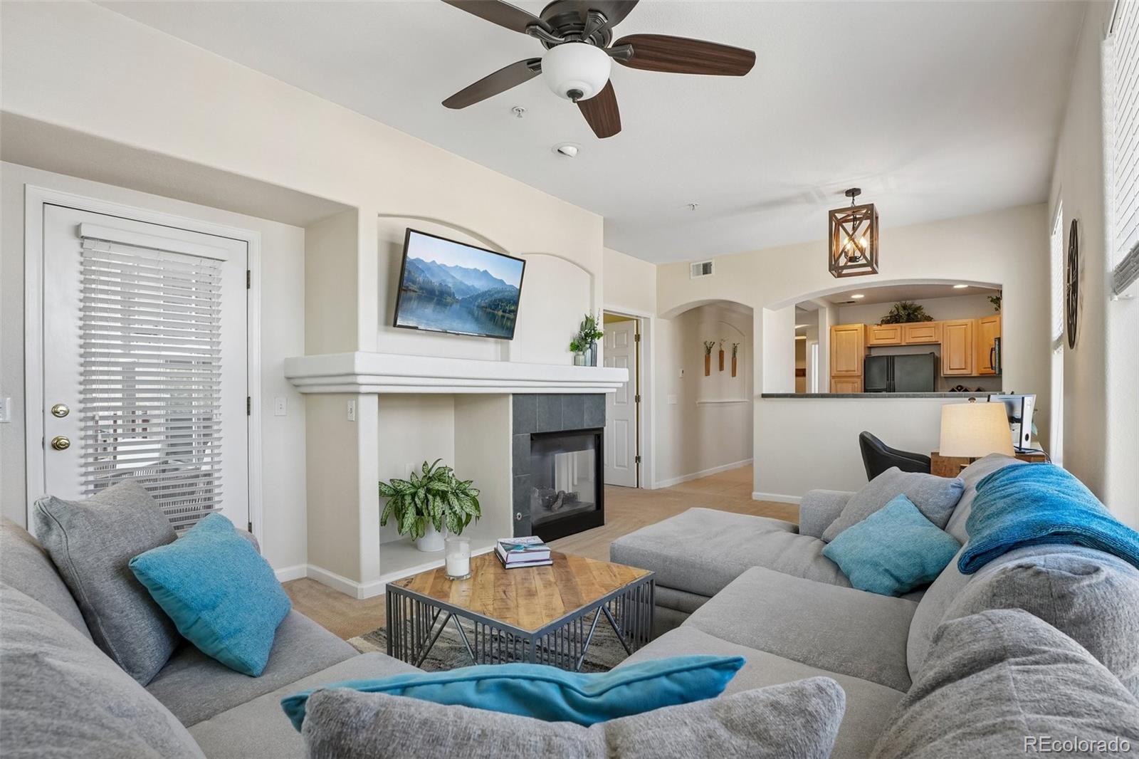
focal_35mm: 16
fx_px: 522
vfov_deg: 72.0
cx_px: 570
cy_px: 380
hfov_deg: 95.0
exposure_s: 1/30
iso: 250
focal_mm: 11
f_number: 8
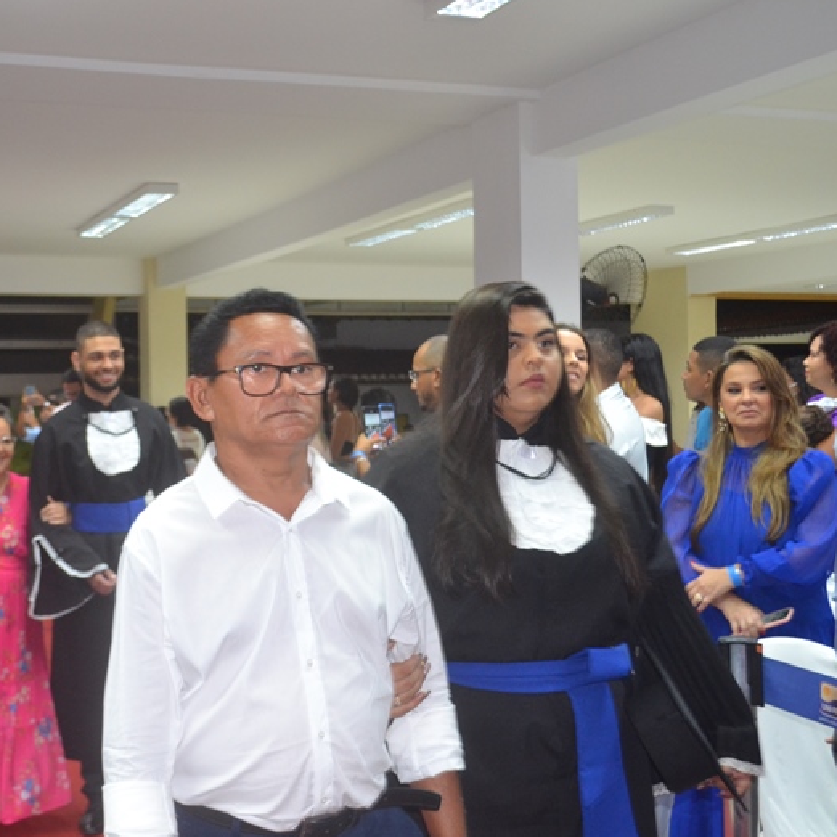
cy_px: 420
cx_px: 254
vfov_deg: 36.1
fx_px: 1286
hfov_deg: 35.6
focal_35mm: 47
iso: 1250
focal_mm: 24
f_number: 4
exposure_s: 1/60
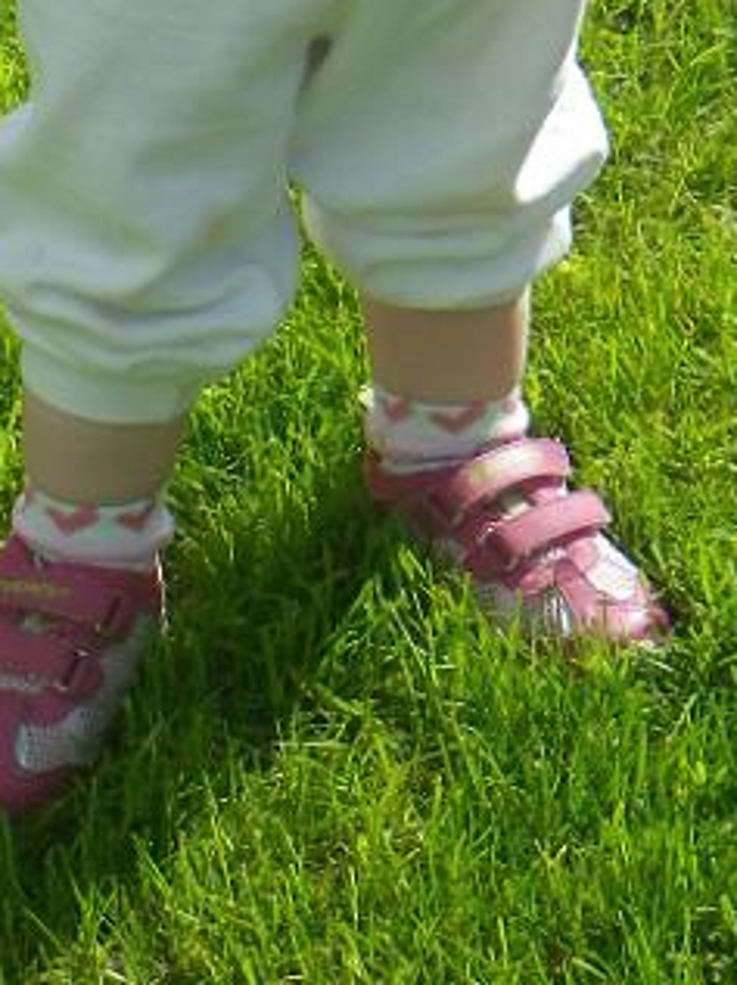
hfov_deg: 9.0
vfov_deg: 11.6
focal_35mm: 165
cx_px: 224
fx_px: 4693
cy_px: -407
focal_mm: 9.1
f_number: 5.3
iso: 80
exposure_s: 1/320
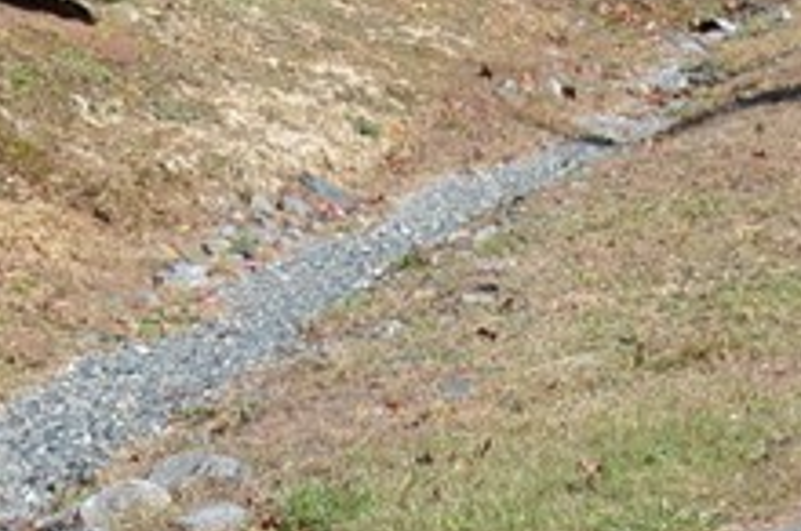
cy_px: -324
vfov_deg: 7.5
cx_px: 865
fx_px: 3955
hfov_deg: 11.4
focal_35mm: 178
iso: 100
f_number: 6.3
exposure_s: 1/160
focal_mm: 24
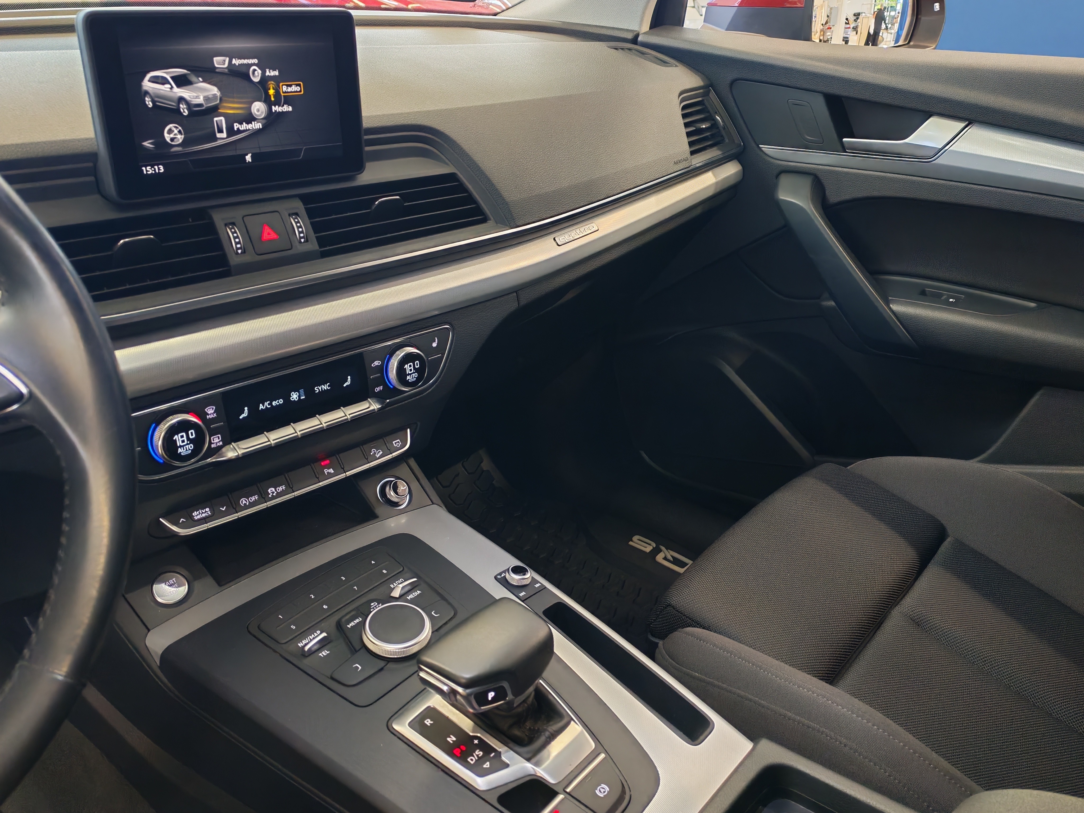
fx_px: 971
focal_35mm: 31
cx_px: 542
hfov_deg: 58.4
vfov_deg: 45.4
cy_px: 406
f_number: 1.9
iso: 1250
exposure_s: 1/100
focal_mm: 6.12
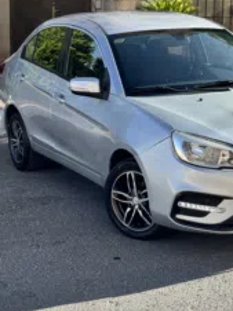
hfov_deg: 17.2
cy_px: 106
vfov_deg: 23.0
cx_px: 174
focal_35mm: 85
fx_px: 764
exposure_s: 1/2252
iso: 64
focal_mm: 6.76
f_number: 1.78
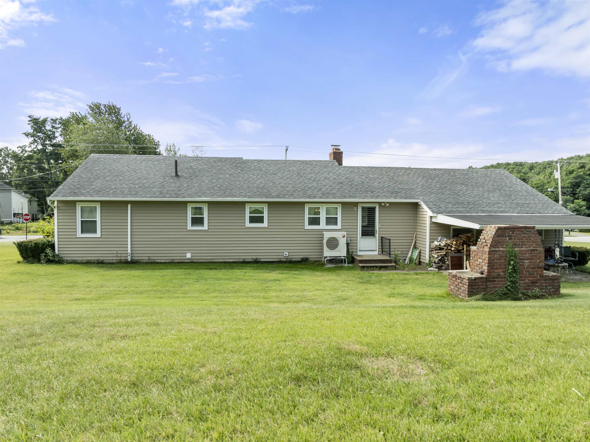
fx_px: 409
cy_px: 221
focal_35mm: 24
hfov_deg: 71.6
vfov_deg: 56.8
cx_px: 295
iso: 160
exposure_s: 1/2000
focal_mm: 12.29
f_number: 2.8
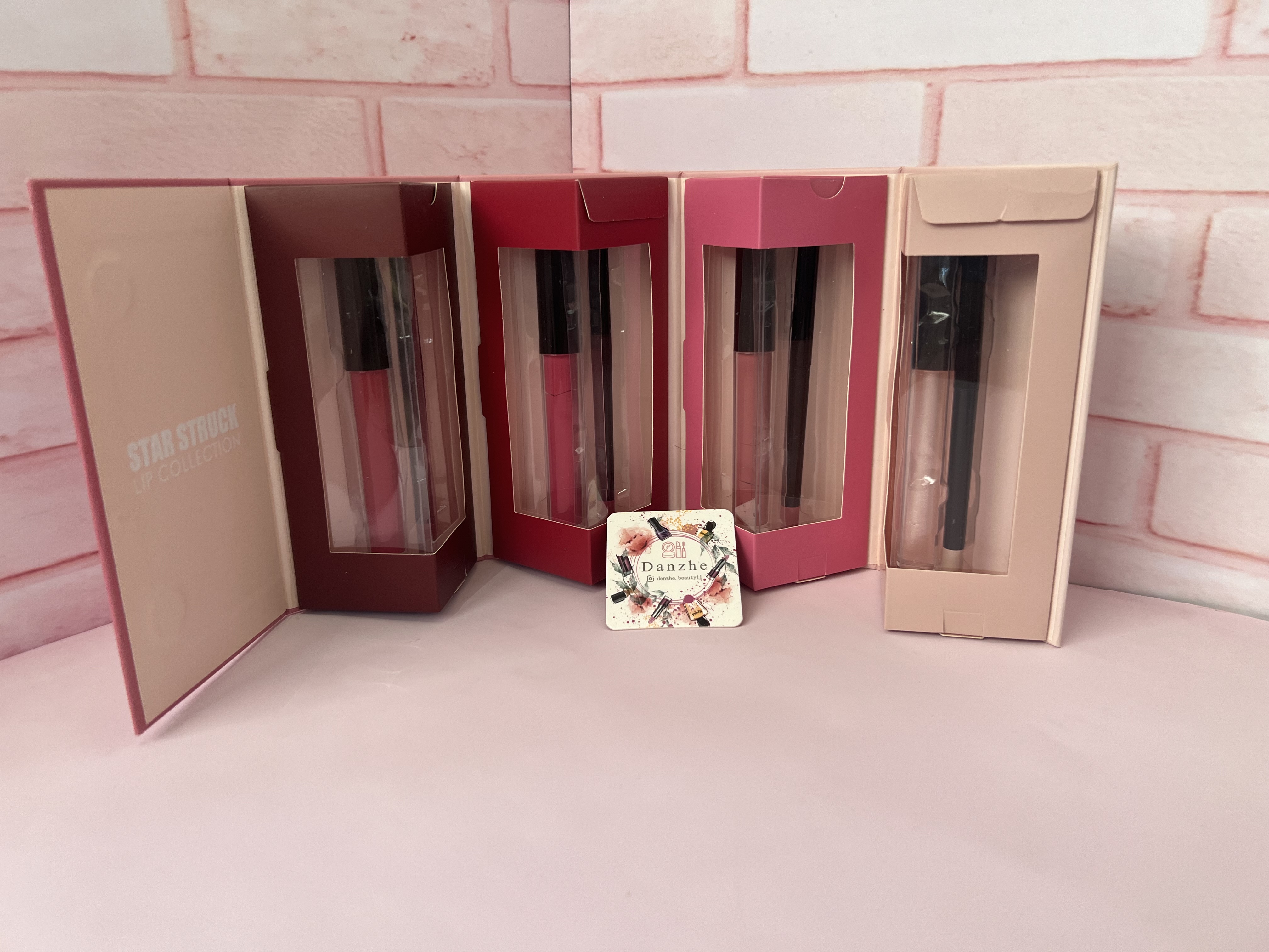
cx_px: 634
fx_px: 953
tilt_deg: -17.9
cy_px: 476
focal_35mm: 26
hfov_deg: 67.3
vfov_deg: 53.1
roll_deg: +1.9
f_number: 1.5
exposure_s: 1/121
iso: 100
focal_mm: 5.7
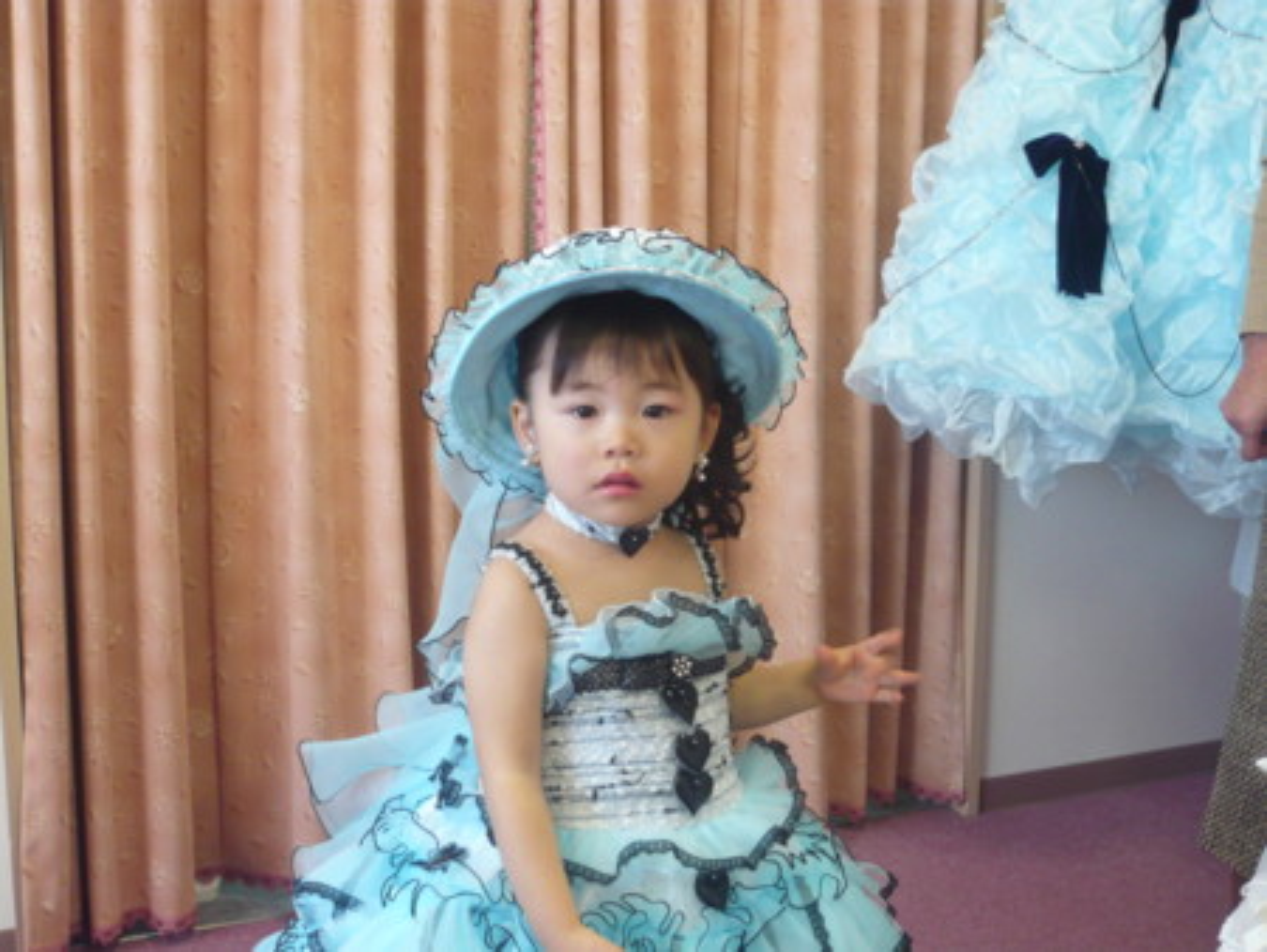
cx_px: 634
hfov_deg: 43.8
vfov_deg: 33.6
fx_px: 1575
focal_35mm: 43
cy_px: 476
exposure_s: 1/40
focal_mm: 7
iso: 200
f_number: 3.4
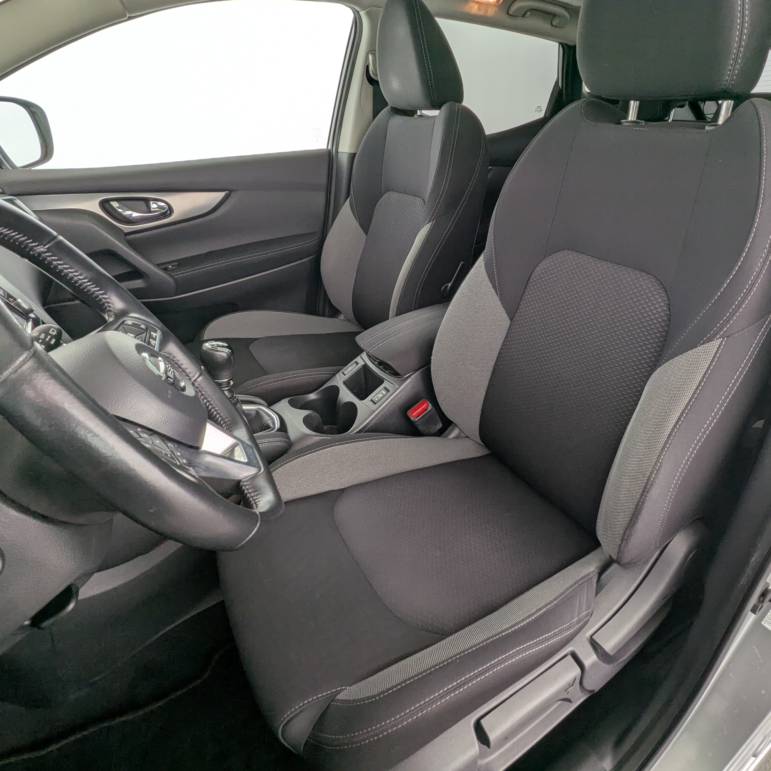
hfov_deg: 76.6
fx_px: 479
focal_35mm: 19
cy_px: 384
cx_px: 472
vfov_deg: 77.7
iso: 49
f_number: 2.2
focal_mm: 2.35
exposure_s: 1/40.7
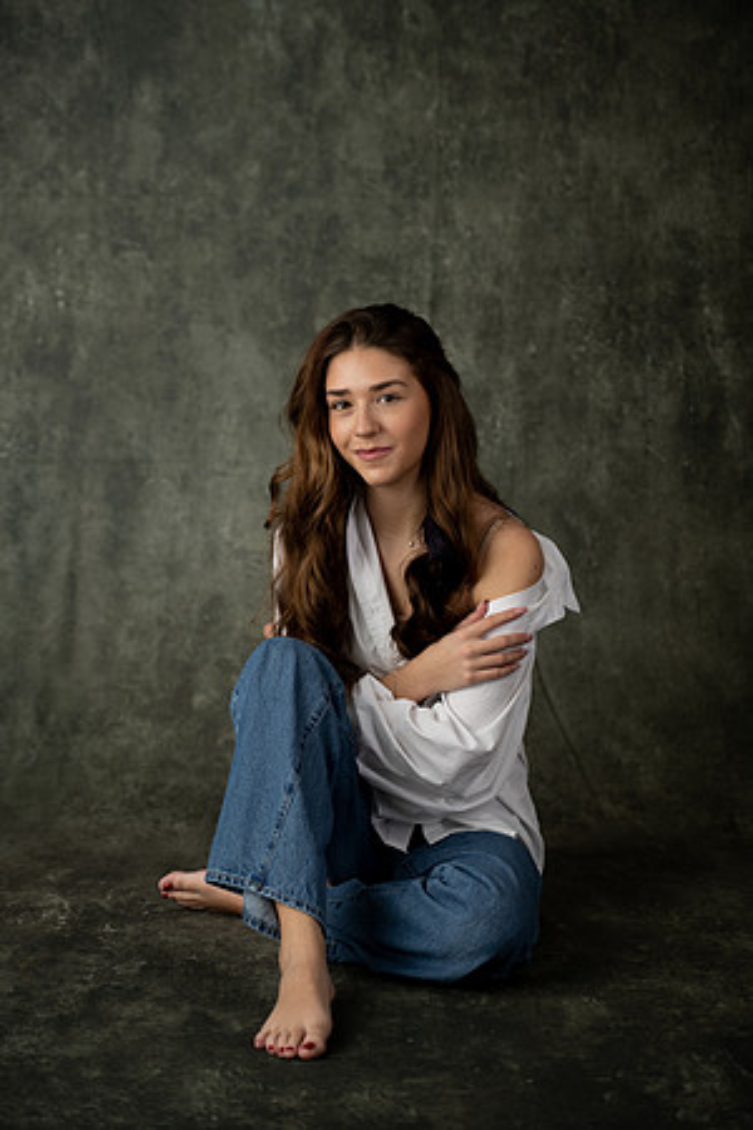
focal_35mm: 75
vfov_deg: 27.0
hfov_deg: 18.2
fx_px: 2353
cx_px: 376
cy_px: 565
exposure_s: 1/160
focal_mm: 75
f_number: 2.8
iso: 100
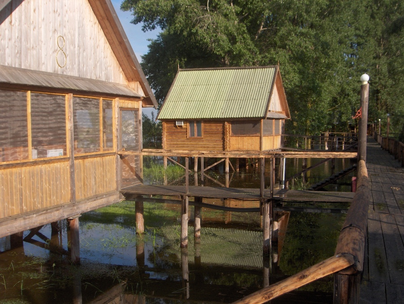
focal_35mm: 39
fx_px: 456
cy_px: 152
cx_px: 202
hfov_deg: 47.8
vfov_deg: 36.9
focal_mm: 8
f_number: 4.8
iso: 100
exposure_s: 1/483
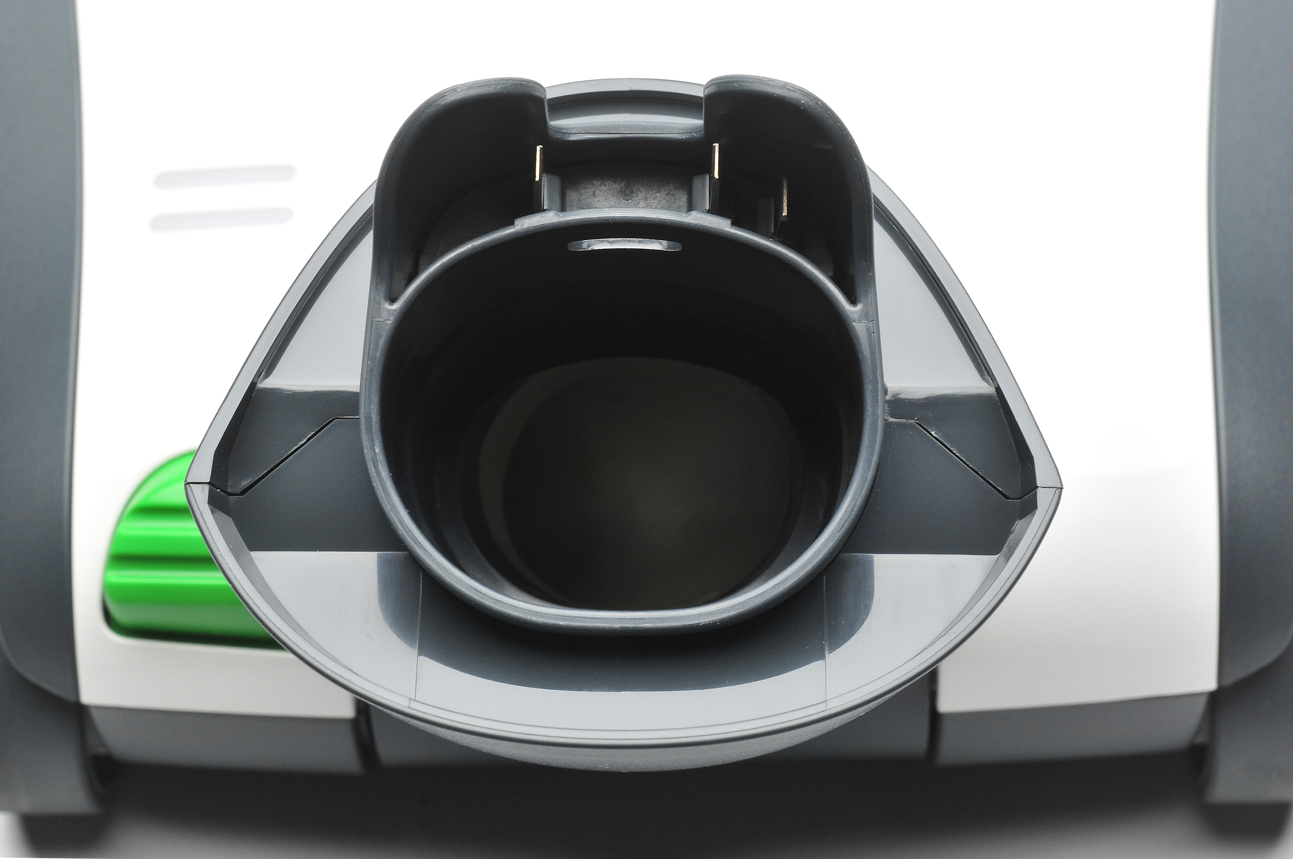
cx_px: 646
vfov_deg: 36.8
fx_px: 1291
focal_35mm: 36
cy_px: 430
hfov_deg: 53.2
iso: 200
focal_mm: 24
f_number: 11
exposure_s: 1/125
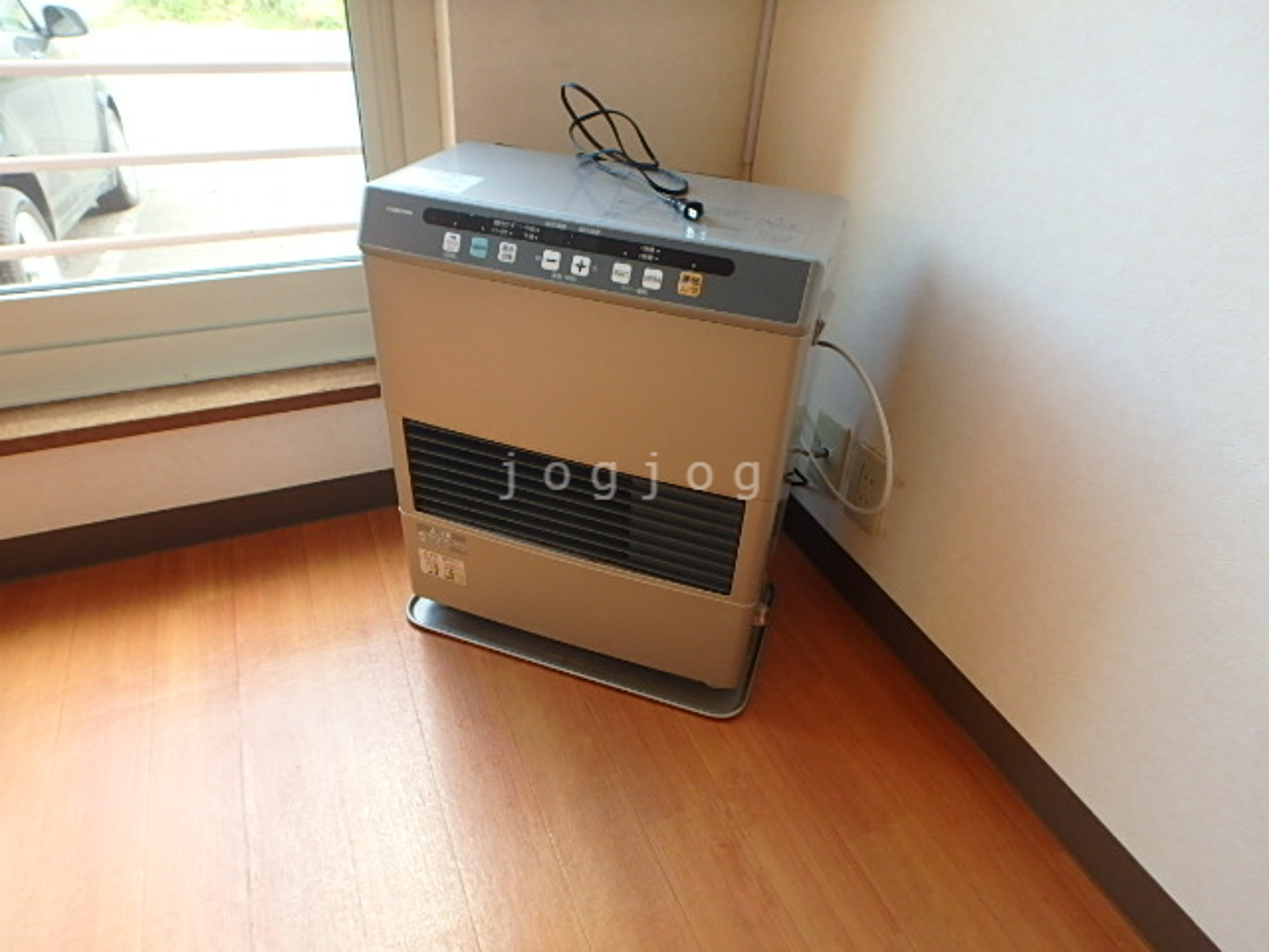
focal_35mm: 21
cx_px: 634
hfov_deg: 79.0
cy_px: 476
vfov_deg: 63.4
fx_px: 770
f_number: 3.5
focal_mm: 3.7
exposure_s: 1/30
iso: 200
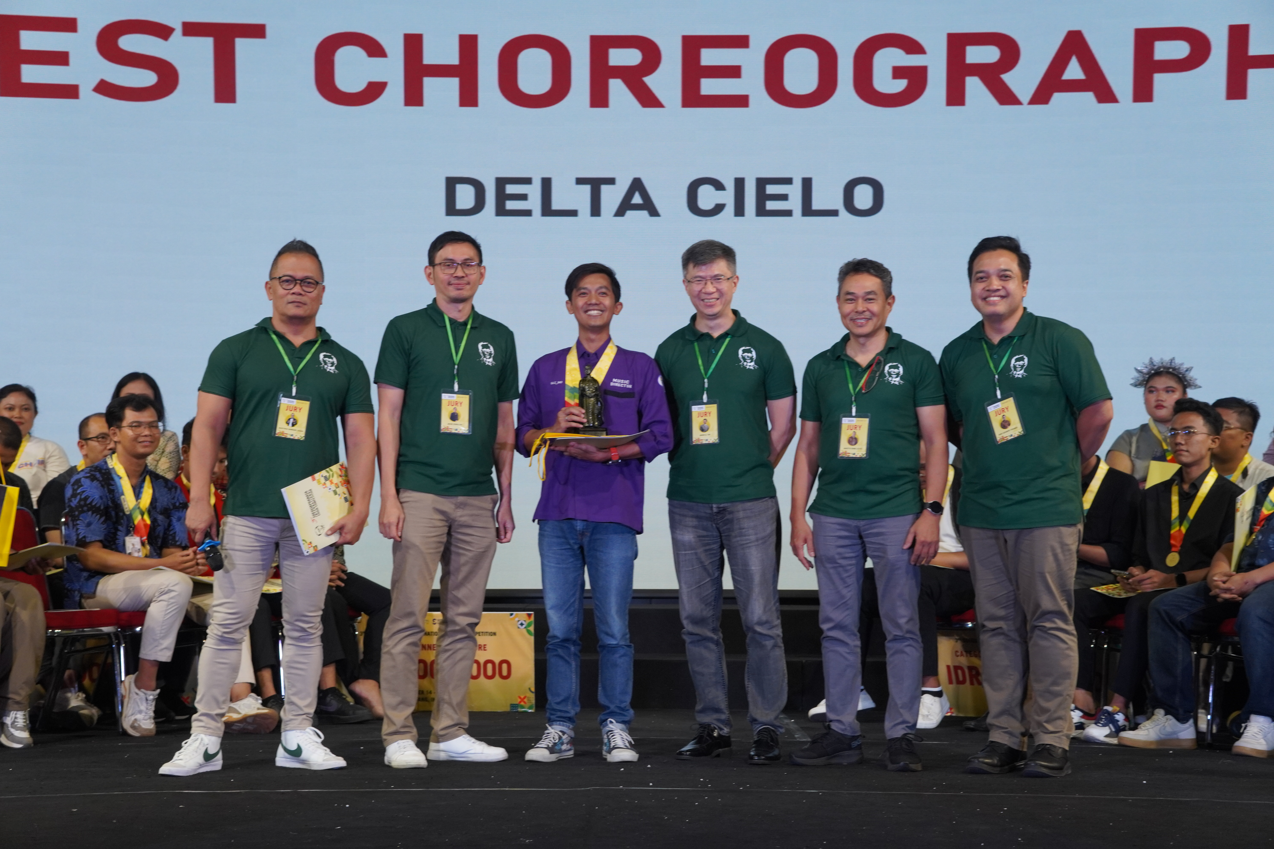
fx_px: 2972
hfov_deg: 24.2
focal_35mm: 84
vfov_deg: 16.3
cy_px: 424
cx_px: 637
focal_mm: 56
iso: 800
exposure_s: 1/160
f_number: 4.5
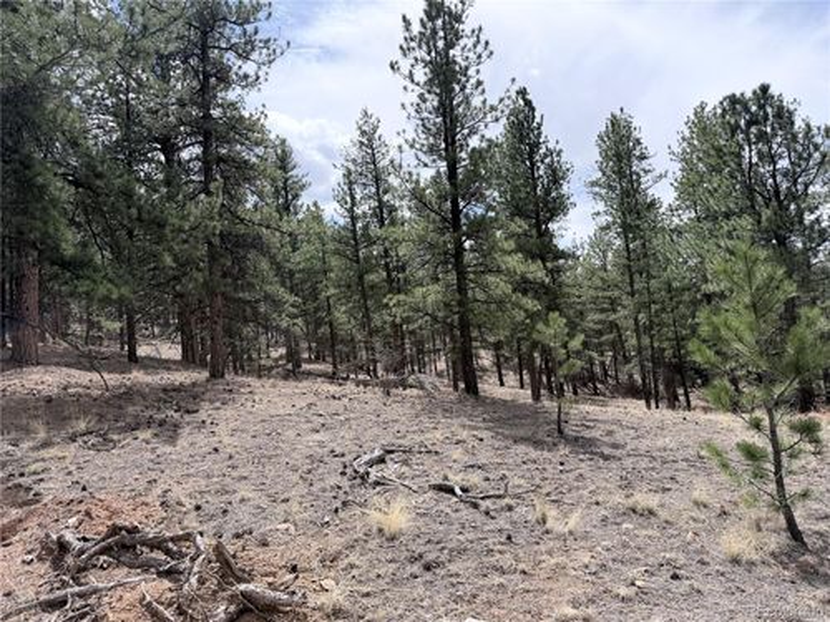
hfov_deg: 71.6
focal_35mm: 24
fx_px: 575
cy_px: 311
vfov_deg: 56.8
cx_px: 415
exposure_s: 1/5714
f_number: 1.78
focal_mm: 6.76
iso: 100
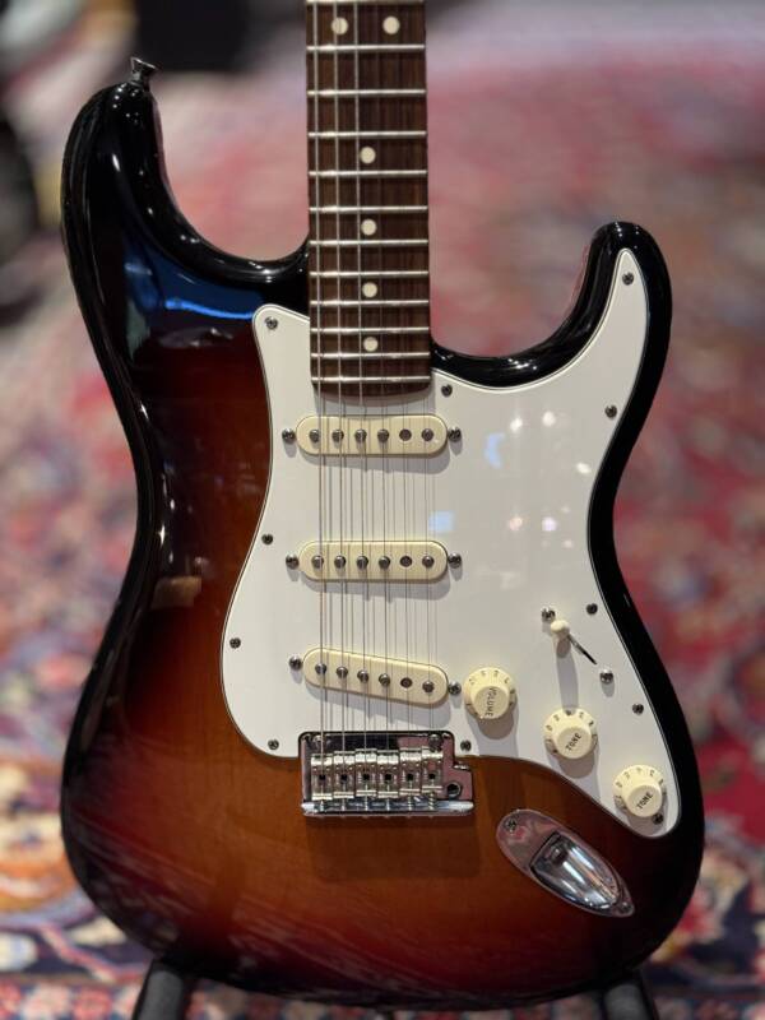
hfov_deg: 30.3
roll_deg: +0.4
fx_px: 1414
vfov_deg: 39.7
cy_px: 510
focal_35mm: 48
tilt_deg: -28.1
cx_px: 382
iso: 250
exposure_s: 1/40
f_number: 1.78
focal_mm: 6.76
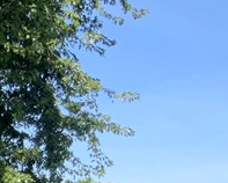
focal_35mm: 147
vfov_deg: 9.6
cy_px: 401
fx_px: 993
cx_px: -238
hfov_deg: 11.7
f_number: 1.8
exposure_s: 1/580
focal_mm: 3
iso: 16
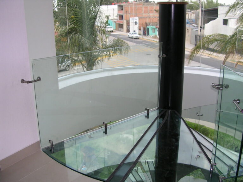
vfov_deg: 37.7
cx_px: 122
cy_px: 91
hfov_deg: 49.0
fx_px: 267
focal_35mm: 38
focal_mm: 5.8
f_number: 2.8
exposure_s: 1/143
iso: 50
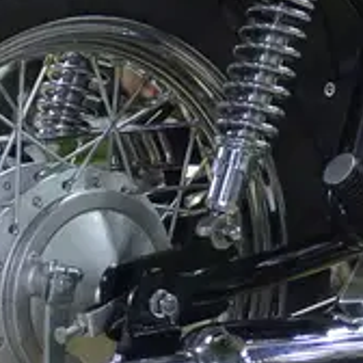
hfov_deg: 9.9
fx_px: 2088
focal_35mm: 176
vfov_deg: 9.9
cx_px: 252
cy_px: 75
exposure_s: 1/160
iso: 800
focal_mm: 29
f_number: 3.2
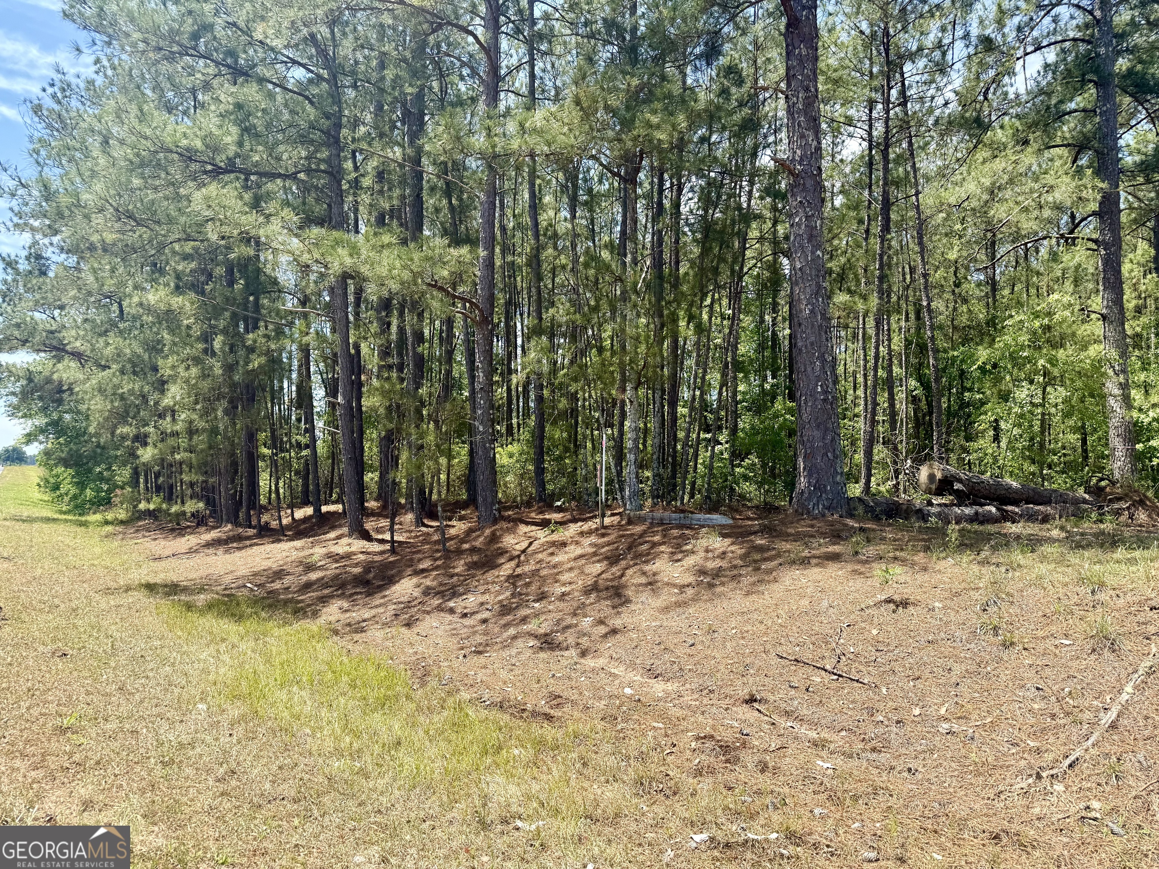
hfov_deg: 71.6
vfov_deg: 56.8
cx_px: 580
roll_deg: -1.1
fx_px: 804
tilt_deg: +2.9
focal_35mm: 24
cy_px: 434
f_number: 1.78
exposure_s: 1/1653
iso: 80
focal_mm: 6.76
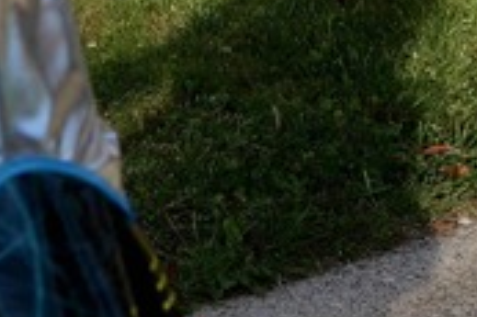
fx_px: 4699
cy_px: -382
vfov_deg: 3.8
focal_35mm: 355
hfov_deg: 5.7
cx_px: 742
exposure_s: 1/400
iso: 100
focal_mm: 60
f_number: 5.6
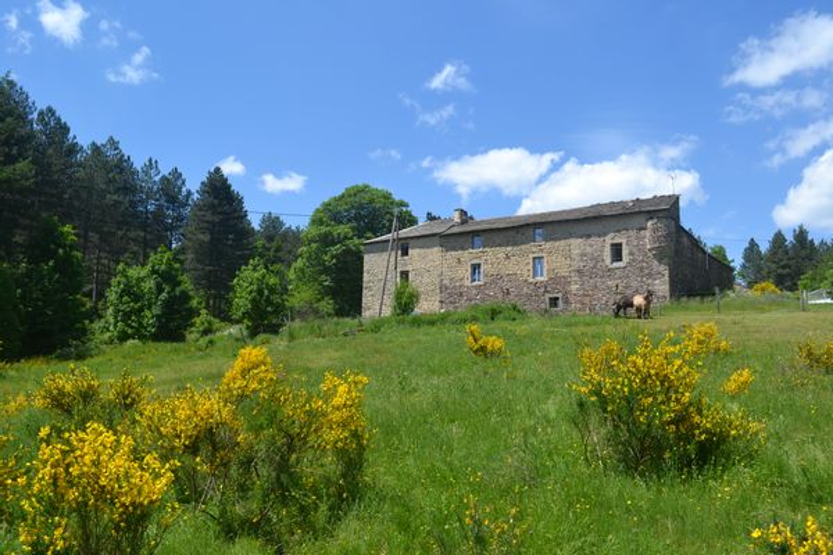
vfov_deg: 40.0
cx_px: 416
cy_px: 278
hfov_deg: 57.2
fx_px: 764
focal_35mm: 33
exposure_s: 1/250
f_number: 8
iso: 100
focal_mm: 22
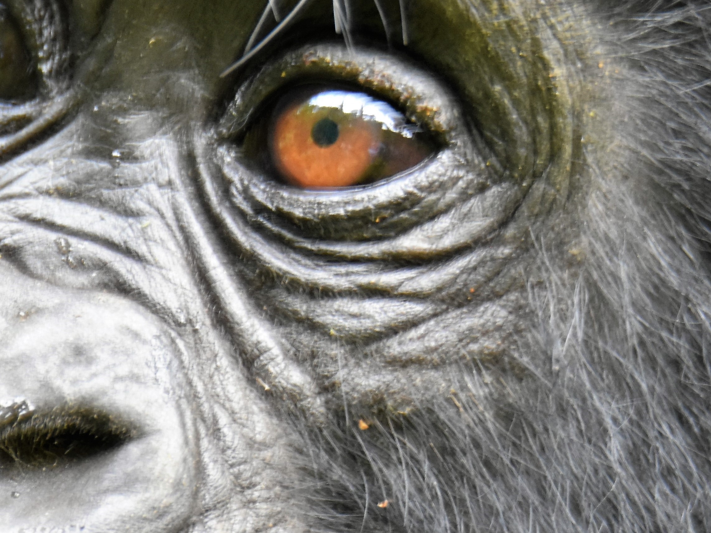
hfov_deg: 1.3
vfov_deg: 0.9
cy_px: 329
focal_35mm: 1577
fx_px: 32386
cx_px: 334
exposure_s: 1/40
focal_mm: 440
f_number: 6.3
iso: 1600
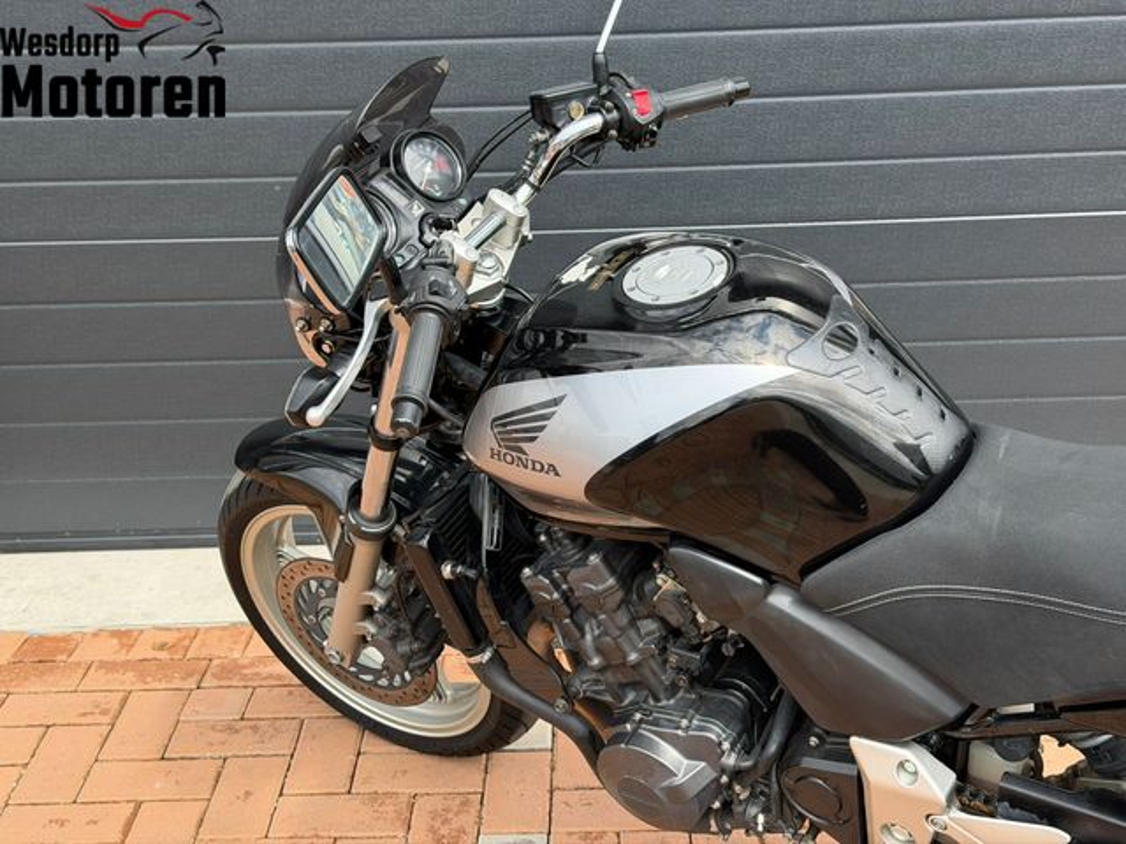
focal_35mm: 48
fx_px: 1561
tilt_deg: -19.6
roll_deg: +1.7
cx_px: 563
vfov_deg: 30.3
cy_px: 422
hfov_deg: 39.7
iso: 100
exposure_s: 1/1377
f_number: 1.78
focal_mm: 6.76
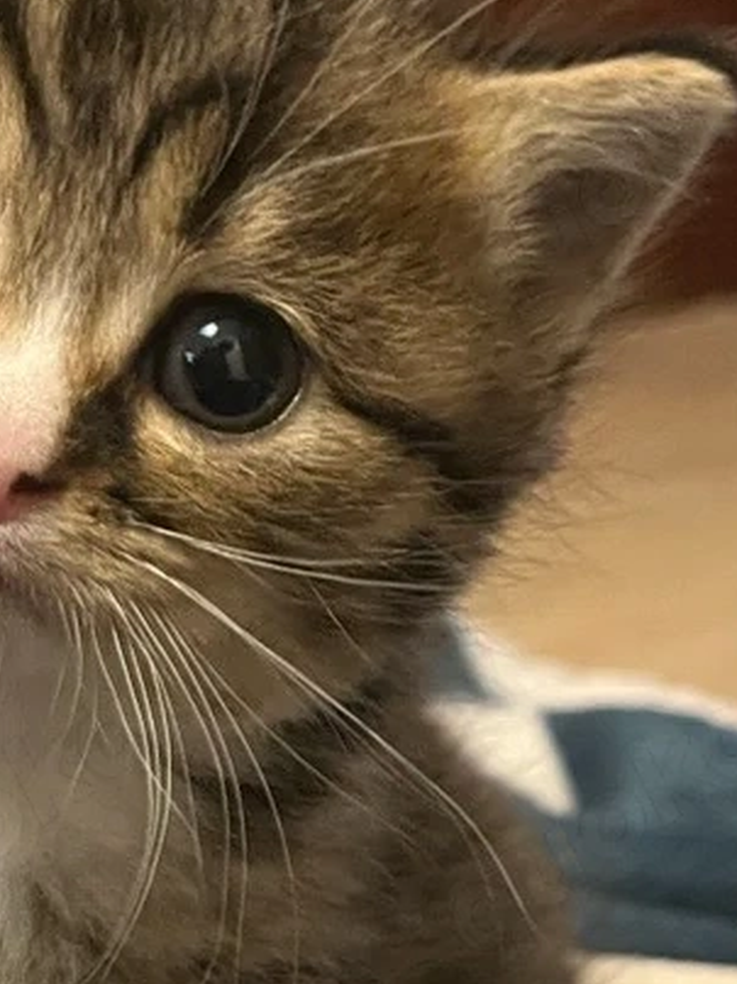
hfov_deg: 17.1
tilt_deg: -17.9
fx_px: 2443
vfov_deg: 22.3
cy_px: 859
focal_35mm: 86
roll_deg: +3.1
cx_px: 234
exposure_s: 1/33
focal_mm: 5.1
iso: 640
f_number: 1.6
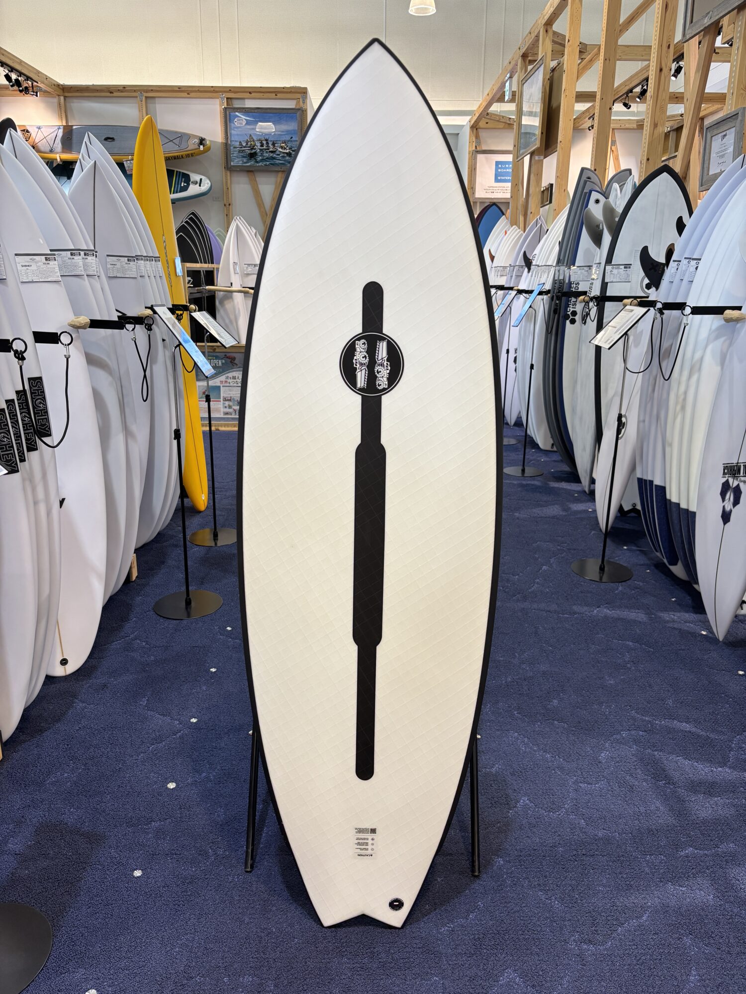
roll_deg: -1.7
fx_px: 747
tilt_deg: -17.0
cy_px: 497
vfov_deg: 67.3
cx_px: 373
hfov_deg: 53.1
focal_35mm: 26
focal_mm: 5.96
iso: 100
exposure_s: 1/120
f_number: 1.6
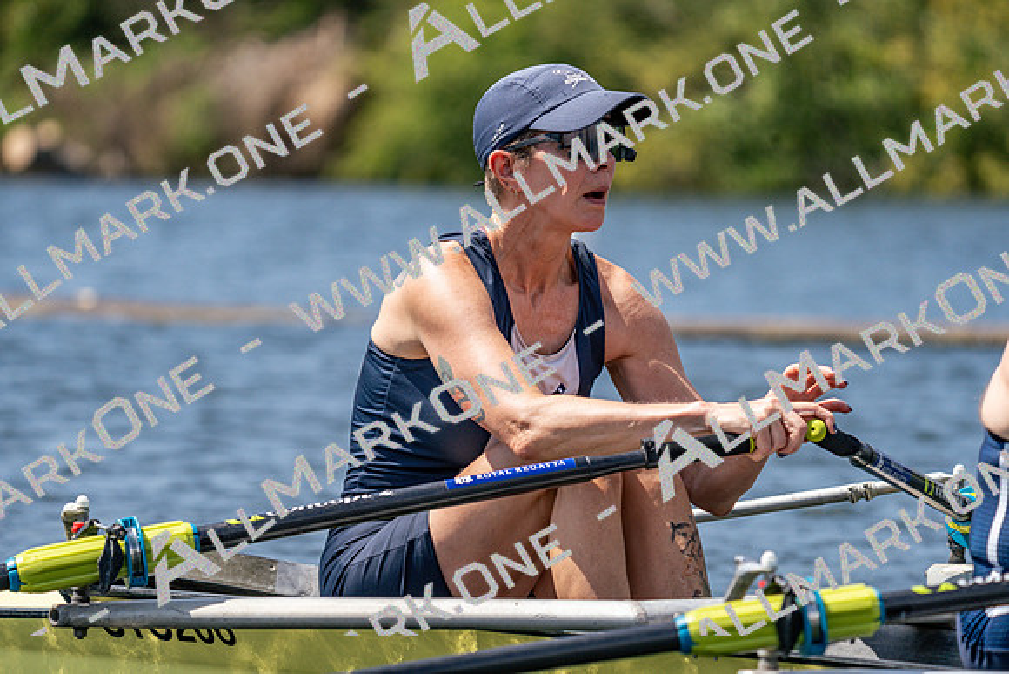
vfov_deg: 4.6
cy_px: 337
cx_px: 504
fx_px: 8354
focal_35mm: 298
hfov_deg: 6.9
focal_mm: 298
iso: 320
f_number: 5.6
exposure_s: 1/2000
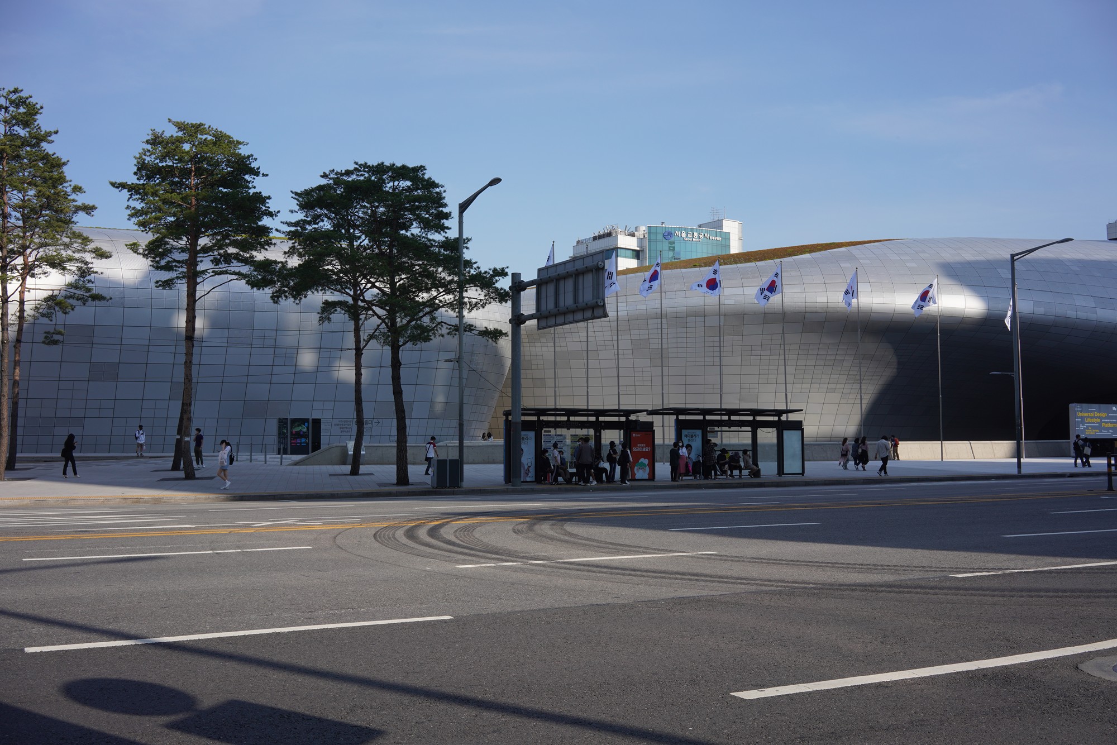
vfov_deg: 37.9
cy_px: 372
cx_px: 558
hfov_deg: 54.4
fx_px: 1086
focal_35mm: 35
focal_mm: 35
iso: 200
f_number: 13
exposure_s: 1/200
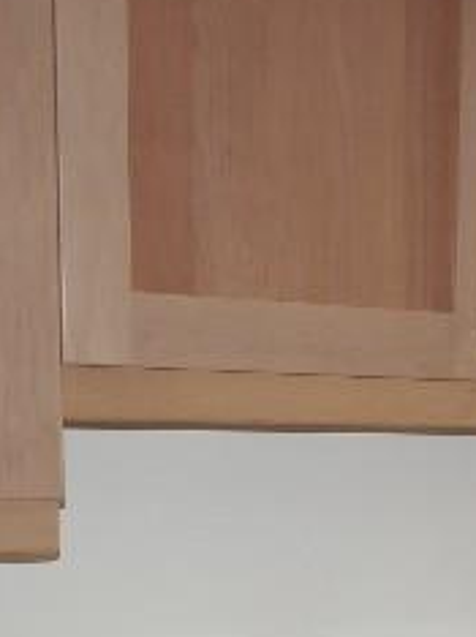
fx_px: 1855
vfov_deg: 18.1
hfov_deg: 14.3
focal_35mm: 101
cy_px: 845
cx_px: 514
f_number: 2.4
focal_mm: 16
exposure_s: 1/30
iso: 200
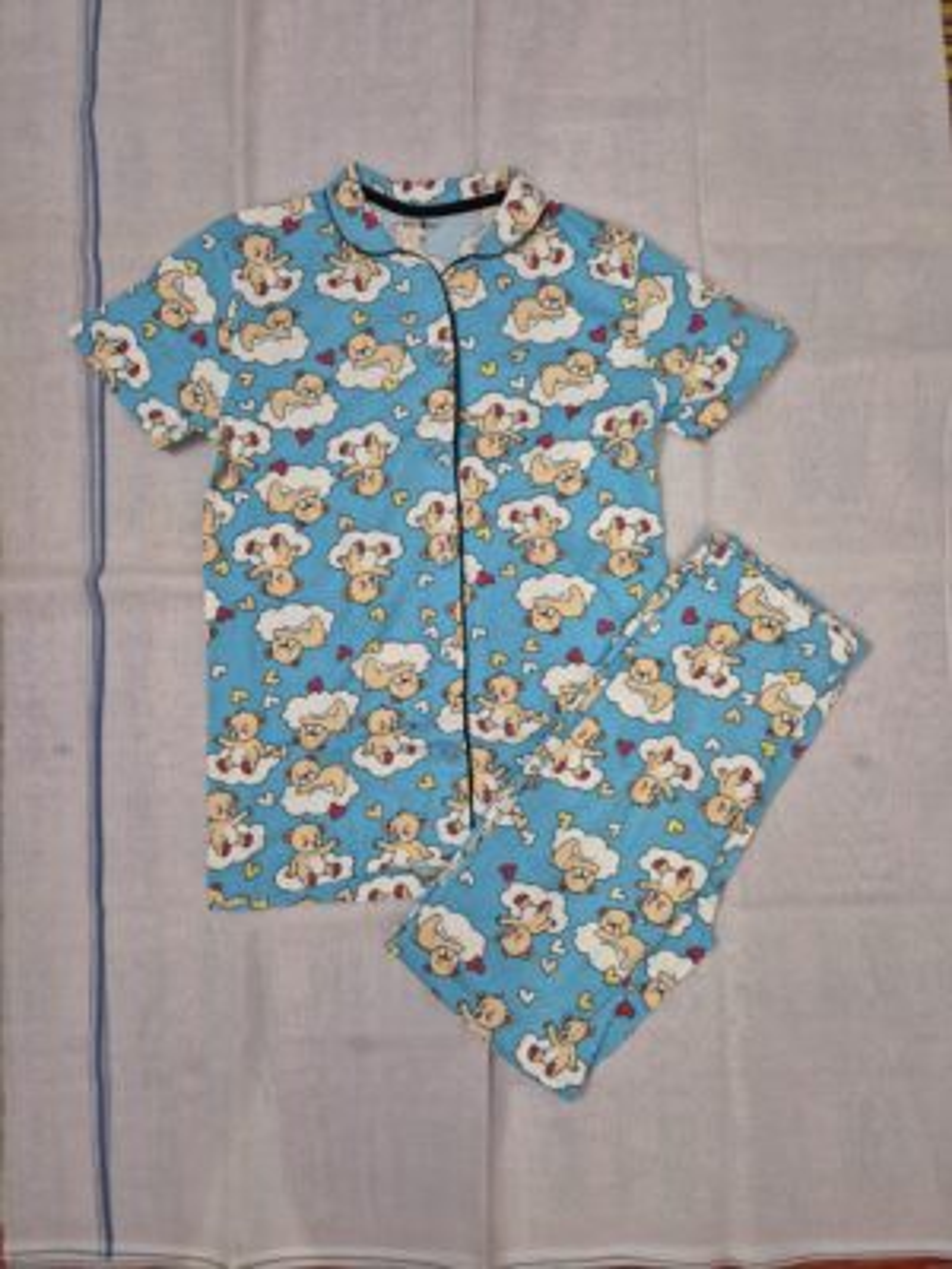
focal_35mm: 23
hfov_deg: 58.9
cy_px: 634
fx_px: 843
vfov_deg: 73.9
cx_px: 476
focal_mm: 5.4
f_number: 1.8
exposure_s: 1/100
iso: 640
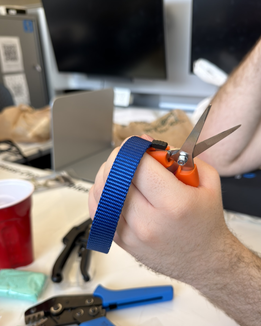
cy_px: 191
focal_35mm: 29
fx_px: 280
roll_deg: +0.5
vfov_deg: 60.1
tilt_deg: -25.0
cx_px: 143
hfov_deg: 49.9
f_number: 1.78
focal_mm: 6.76
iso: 50
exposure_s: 1/126
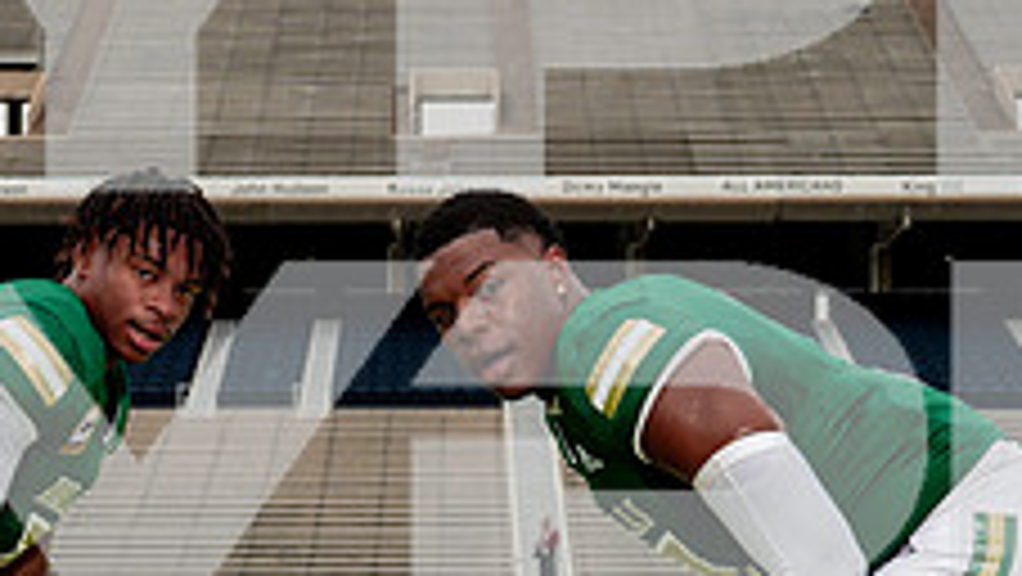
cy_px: 502
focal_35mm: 105
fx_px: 2847
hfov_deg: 20.3
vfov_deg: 11.5
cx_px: 324
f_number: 5
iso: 100
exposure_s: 1/640
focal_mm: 38
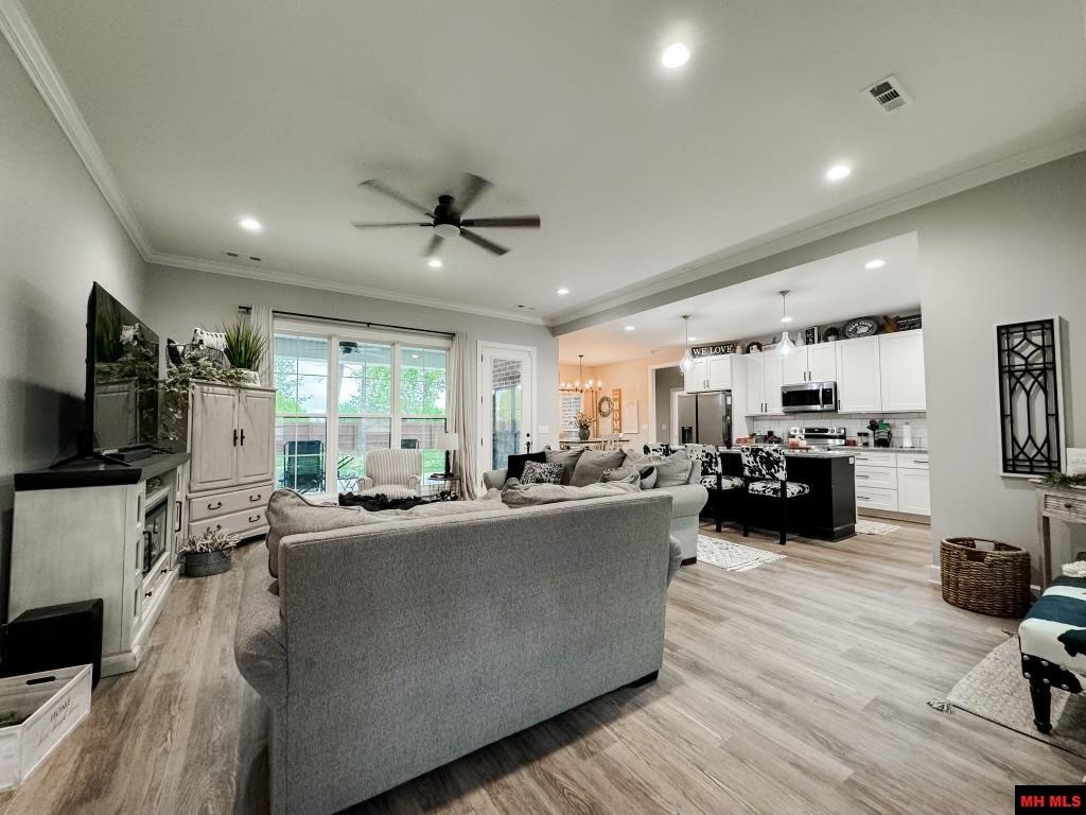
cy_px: 408
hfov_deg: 102.1
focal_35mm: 14
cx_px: 543
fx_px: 439
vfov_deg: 85.7
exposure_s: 1/60
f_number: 2.2
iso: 200
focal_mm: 2.22
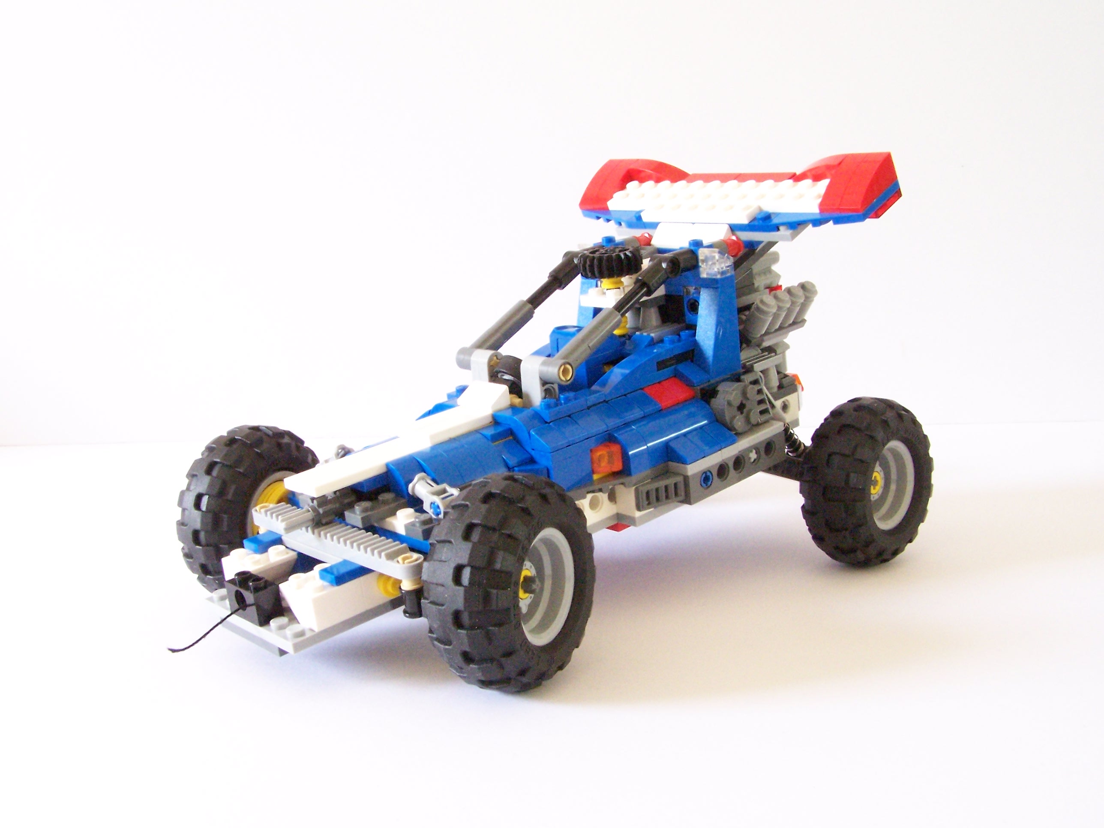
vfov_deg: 37.7
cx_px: 552
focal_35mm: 38
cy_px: 414
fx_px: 1212
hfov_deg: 49.0
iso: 400
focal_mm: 6.3
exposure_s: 1/15
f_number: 6.3
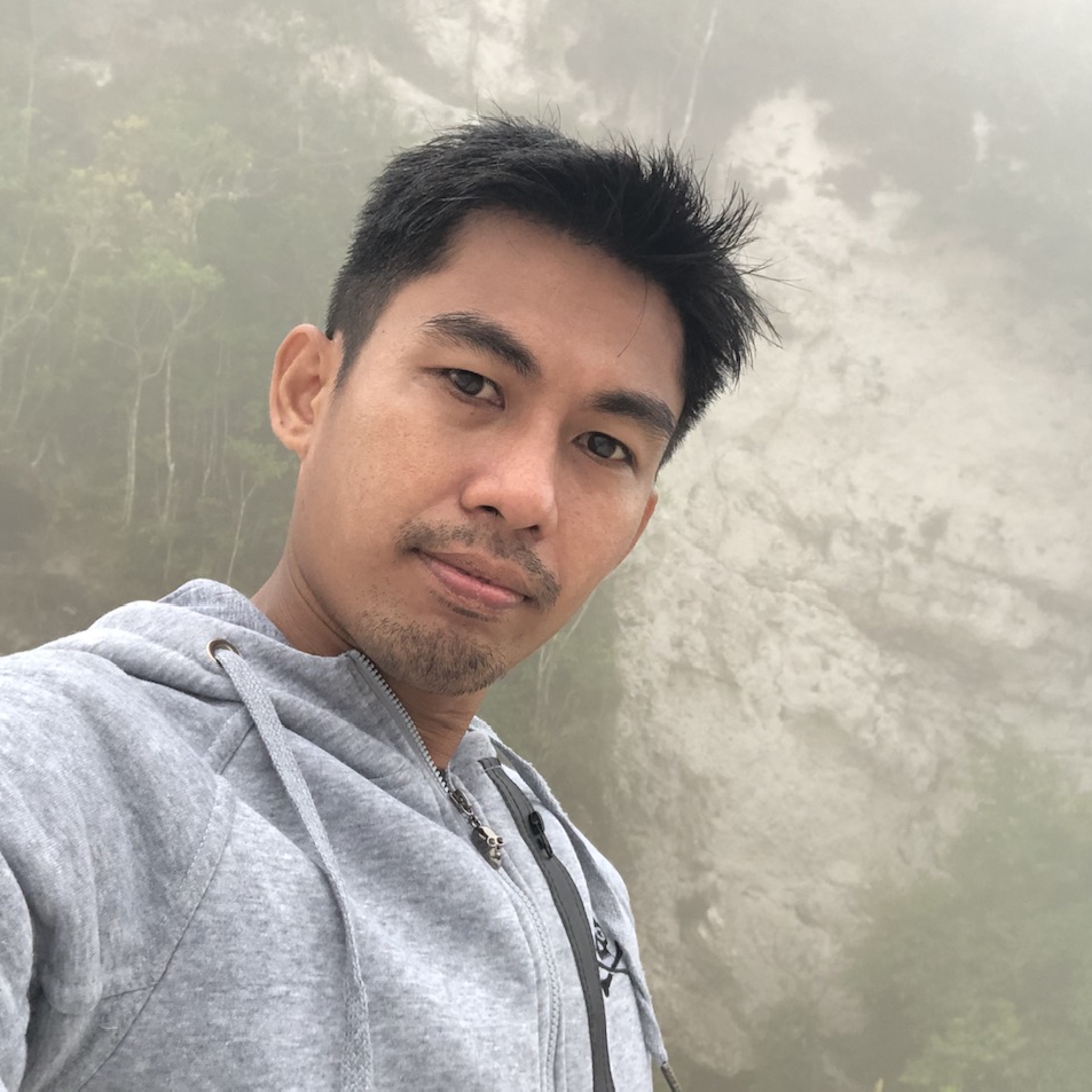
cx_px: 548
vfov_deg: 43.6
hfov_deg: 43.9
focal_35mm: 38
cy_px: 431
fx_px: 1356
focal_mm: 2.87
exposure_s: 1/120
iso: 100
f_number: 2.2
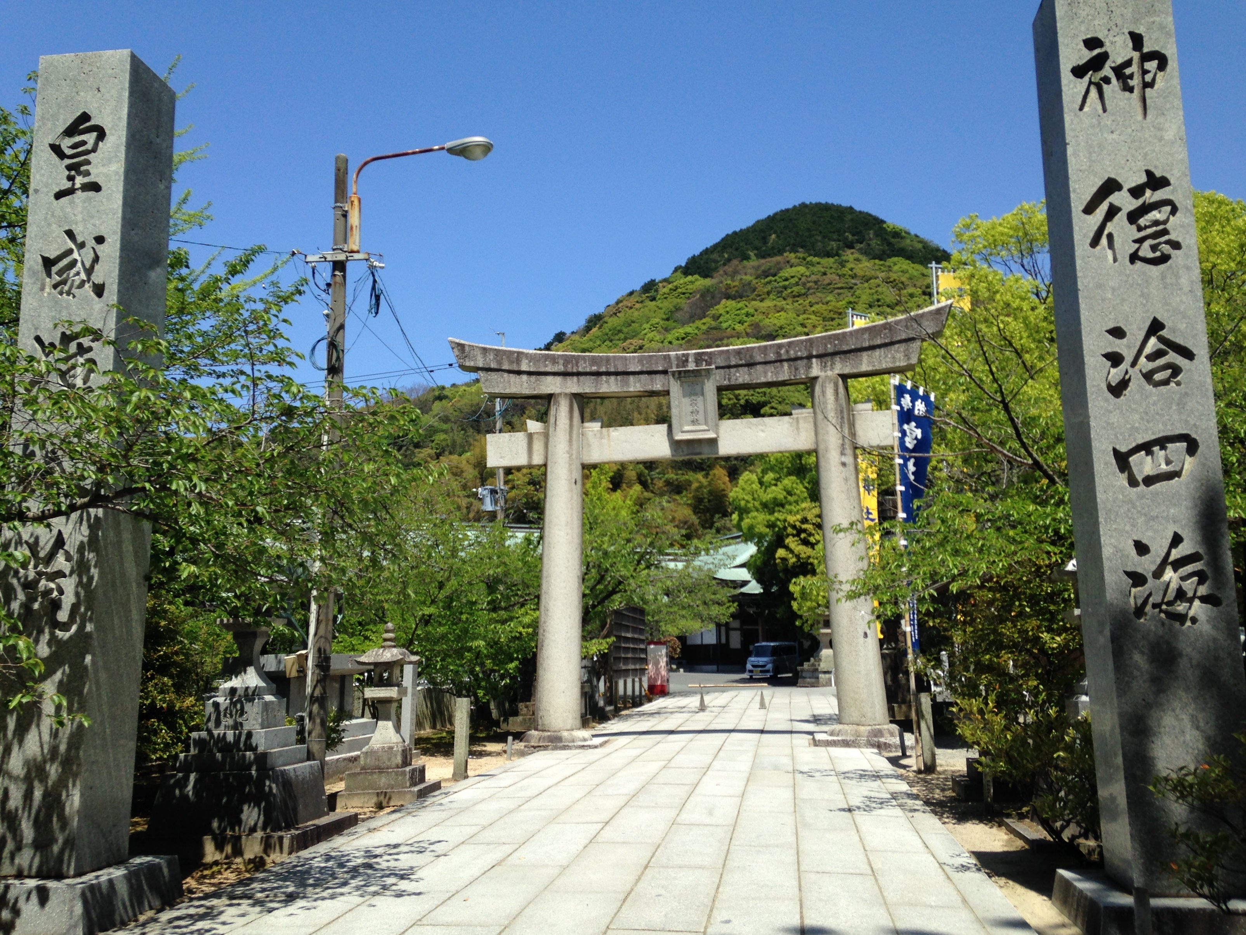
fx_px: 1188
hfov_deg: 55.4
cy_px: 468
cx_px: 623
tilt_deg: +9.4
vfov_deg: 42.9
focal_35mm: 33
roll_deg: -1.3
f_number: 2.4
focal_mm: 4.12
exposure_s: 1/1550
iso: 50
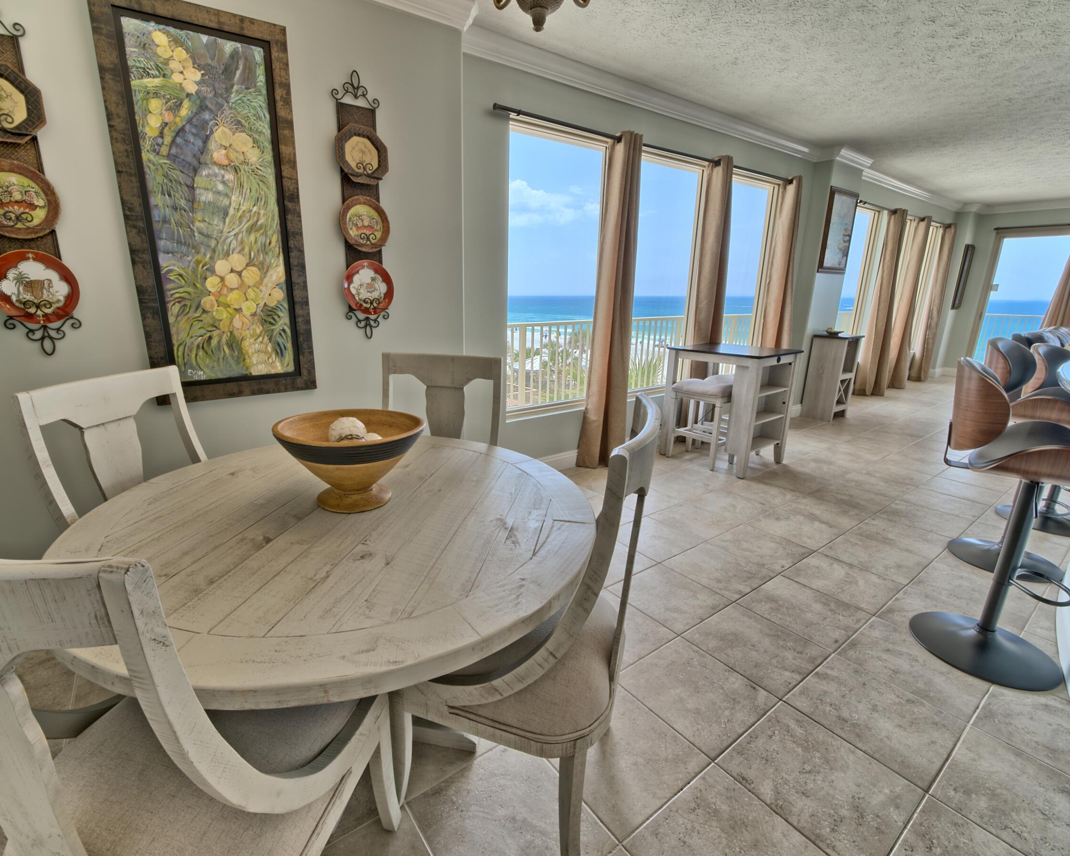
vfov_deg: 84.0
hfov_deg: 96.5
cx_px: 486
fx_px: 475
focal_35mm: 15
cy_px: 440
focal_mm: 12
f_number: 19
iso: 200
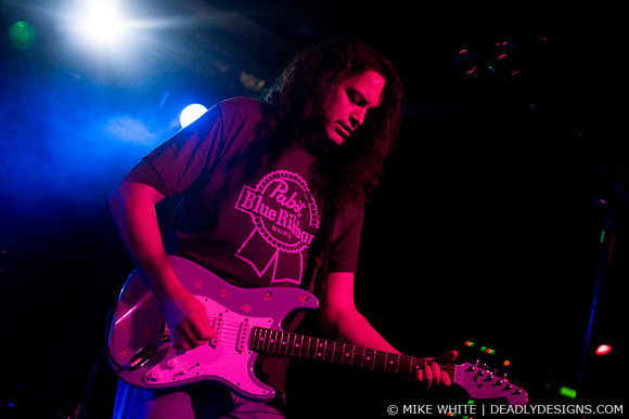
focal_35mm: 45
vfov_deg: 29.9
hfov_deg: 43.6
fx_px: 786
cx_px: 314
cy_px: 210
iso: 1000
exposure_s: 1/100
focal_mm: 30
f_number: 1.8
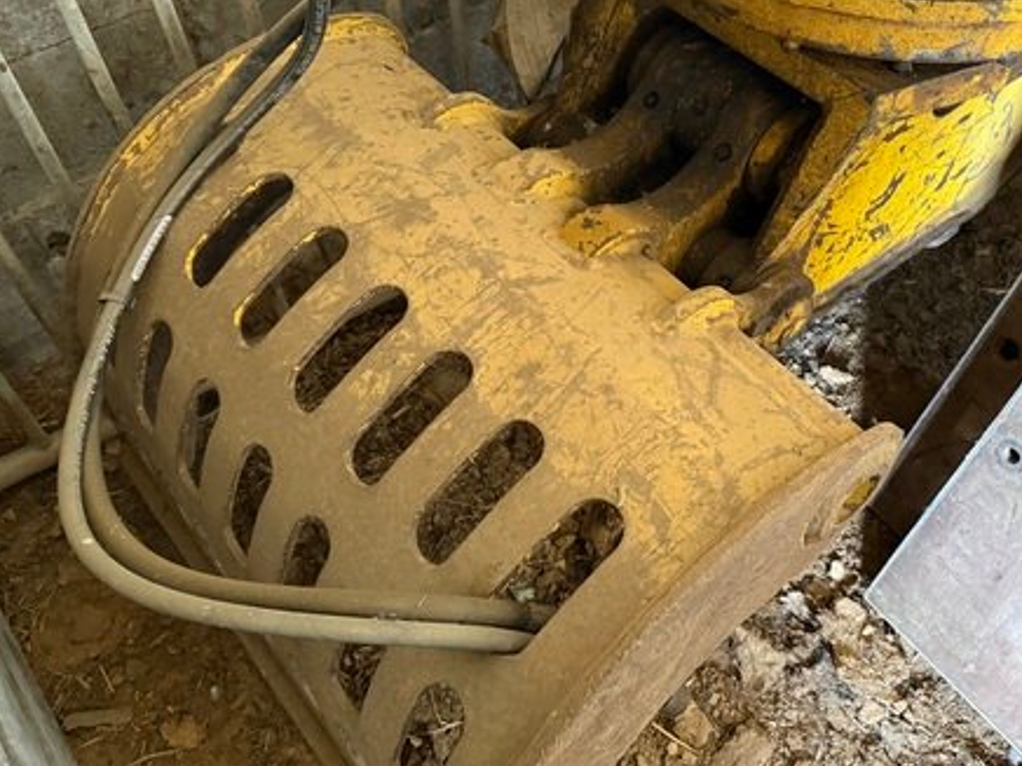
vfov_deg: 42.9
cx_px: 612
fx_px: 974
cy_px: 375
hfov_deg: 55.0
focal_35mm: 33
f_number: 1.78
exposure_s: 1/55
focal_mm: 6.76
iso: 800
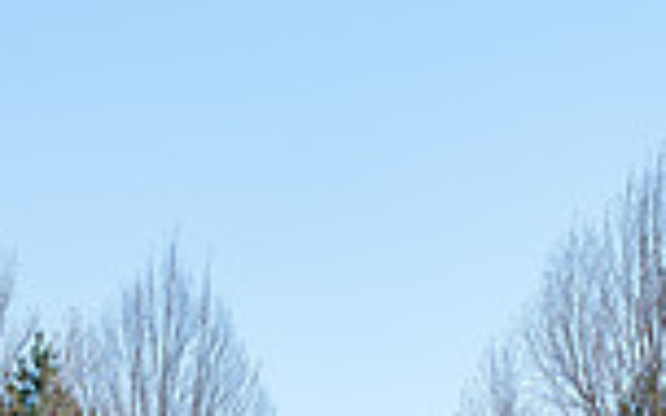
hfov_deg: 13.2
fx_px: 2886
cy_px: 931
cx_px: 364
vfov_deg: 7.8
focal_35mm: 159
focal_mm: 36
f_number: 4.5
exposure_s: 1/320
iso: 100
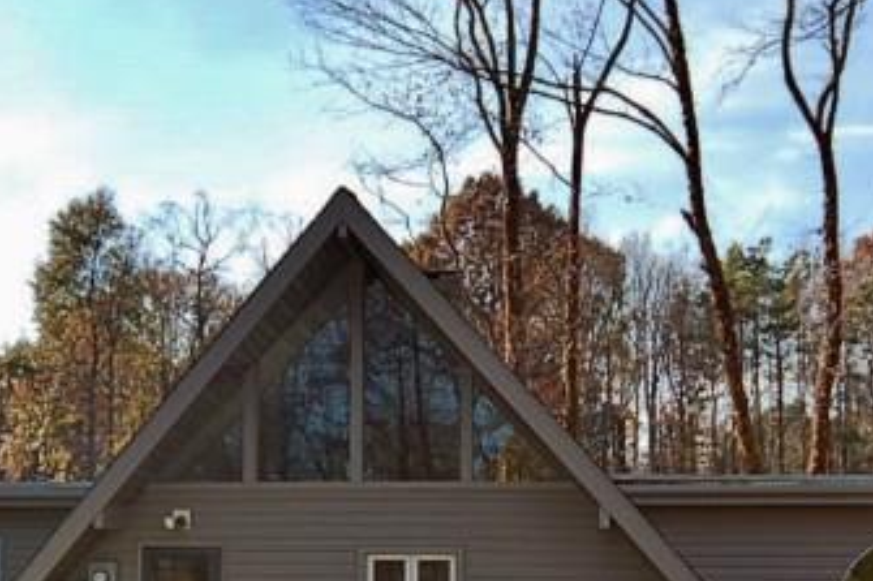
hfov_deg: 36.1
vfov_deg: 23.9
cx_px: 347
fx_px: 1333
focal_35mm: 55
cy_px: 520
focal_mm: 12
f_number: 5.6
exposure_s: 1/500
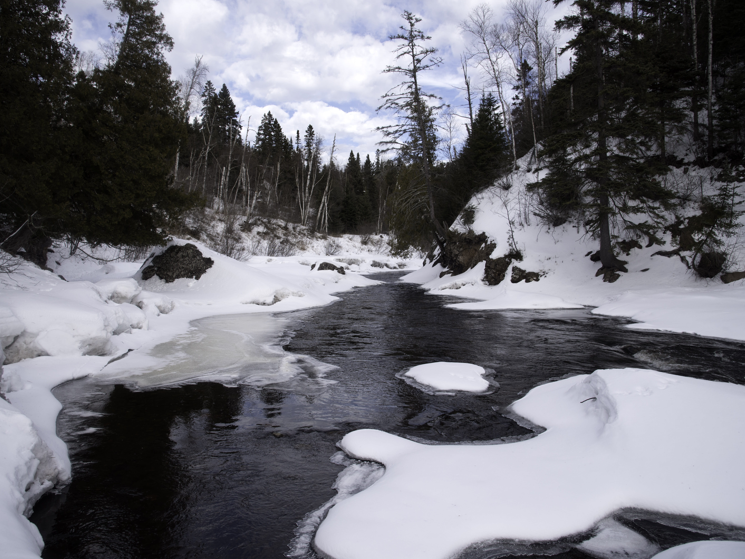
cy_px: 280
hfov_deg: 67.3
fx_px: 560
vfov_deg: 53.1
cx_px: 355
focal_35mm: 26
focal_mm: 24
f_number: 8
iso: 220
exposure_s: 1/500
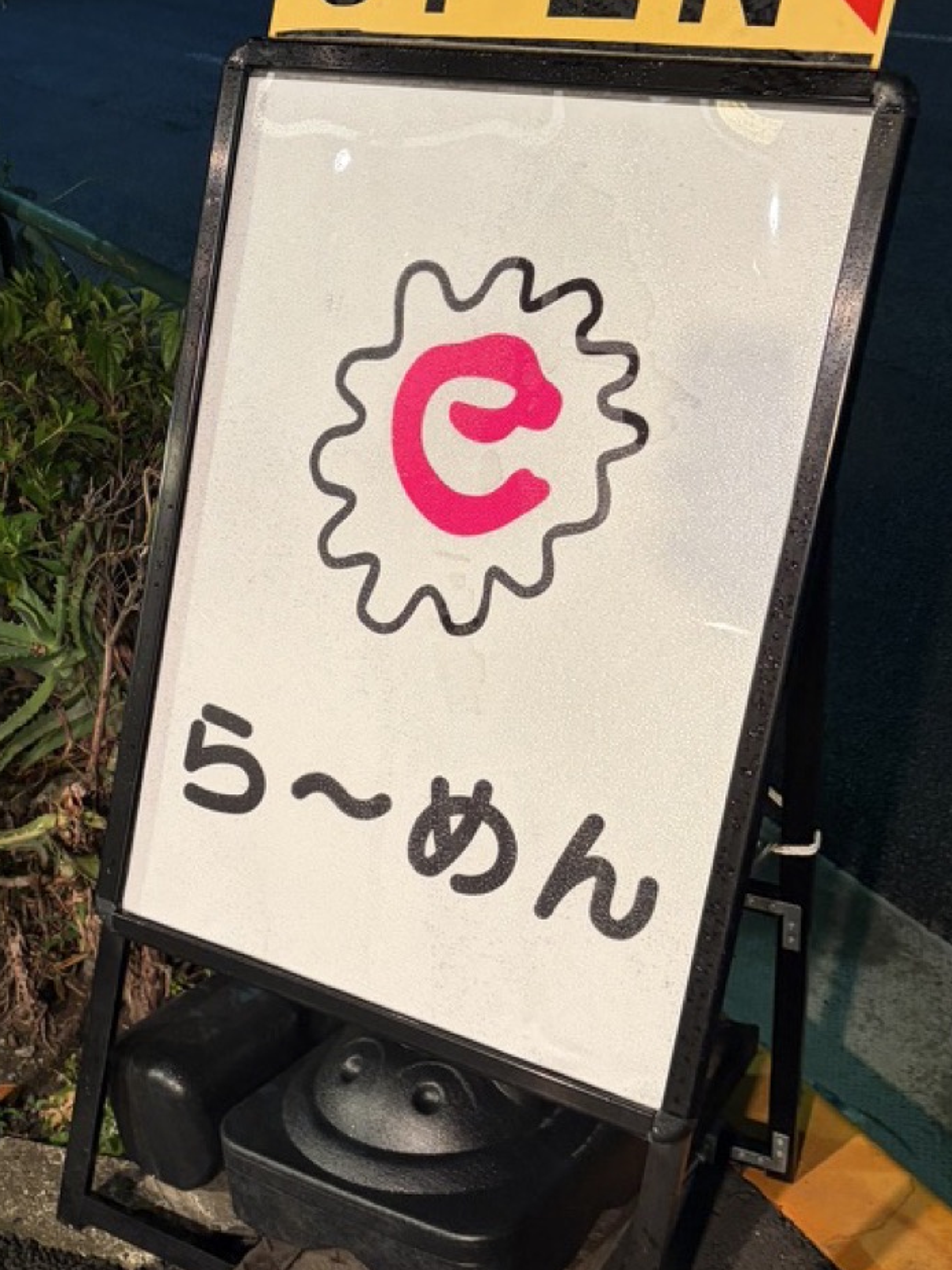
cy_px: 668
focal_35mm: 45
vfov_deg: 42.1
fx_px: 1650
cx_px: 290
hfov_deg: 31.8
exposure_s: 1/50
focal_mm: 5.96
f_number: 1.6
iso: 160
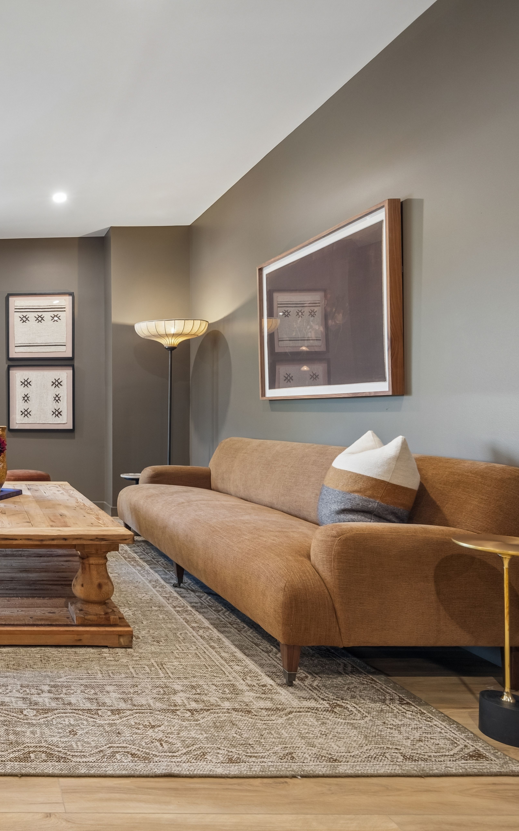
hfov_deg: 43.9
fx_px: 521
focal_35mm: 23
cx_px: -18
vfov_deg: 77.2
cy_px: 416
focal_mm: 10.3
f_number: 4
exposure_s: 1/10
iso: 250
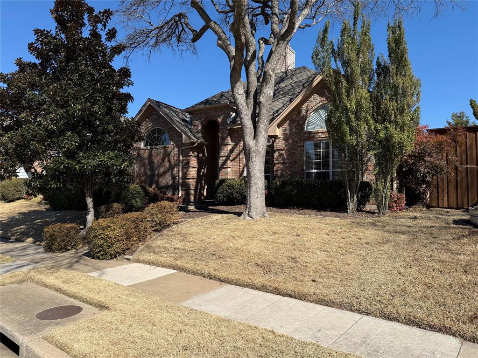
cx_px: 239
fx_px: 331
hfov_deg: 71.6
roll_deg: -0.3
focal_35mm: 24
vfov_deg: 56.8
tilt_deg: +2.4
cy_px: 179
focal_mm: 6.76
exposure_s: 1/4405
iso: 80
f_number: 1.78
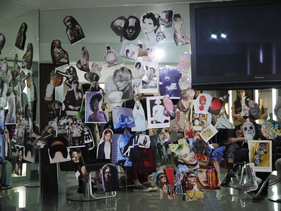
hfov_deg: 36.8
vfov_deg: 28.0
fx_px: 422
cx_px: 140
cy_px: 106
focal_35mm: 52
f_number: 4.7
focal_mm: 26
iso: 400
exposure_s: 1/40
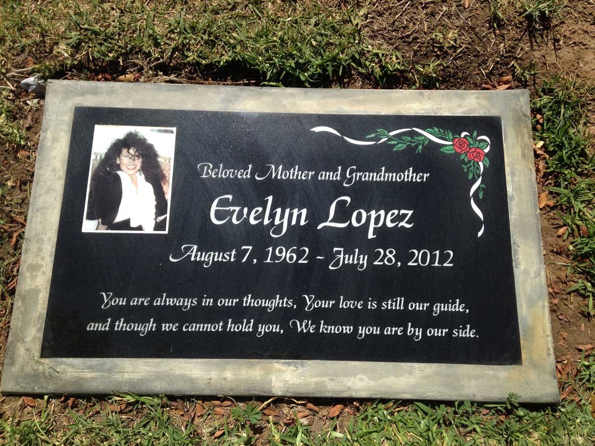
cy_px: 223
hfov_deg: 55.4
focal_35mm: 33
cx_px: 298
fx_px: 567
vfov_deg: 42.9
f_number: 2.4
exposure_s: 1/1595
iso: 50
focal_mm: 4.12
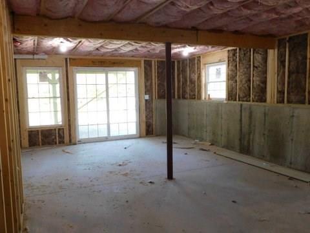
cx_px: 155
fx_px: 269
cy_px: 116
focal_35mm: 30
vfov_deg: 46.8
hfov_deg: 60.0
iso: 280
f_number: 3.2
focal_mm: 5.3
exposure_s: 1/30
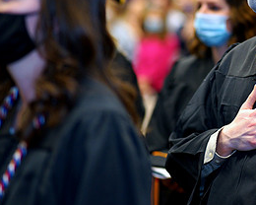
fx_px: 1349
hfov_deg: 10.8
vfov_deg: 8.7
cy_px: 53
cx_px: 249
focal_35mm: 178
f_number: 1.8
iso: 640
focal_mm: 85
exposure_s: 1/200
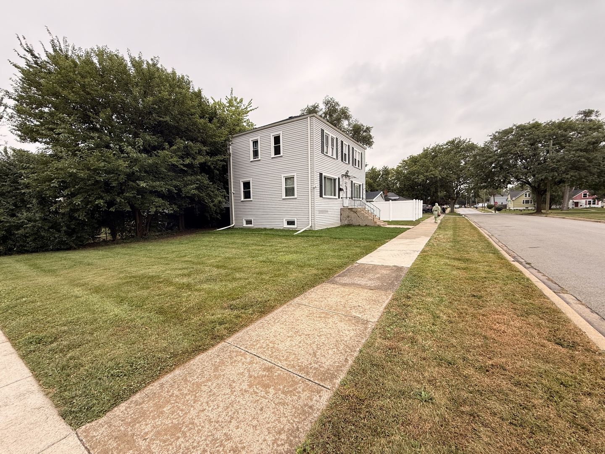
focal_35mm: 14
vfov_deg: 85.7
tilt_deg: -3.8
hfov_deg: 102.1
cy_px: 227
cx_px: 302
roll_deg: +0.7
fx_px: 245
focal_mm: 2.22
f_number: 2.2
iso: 50
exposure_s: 1/140
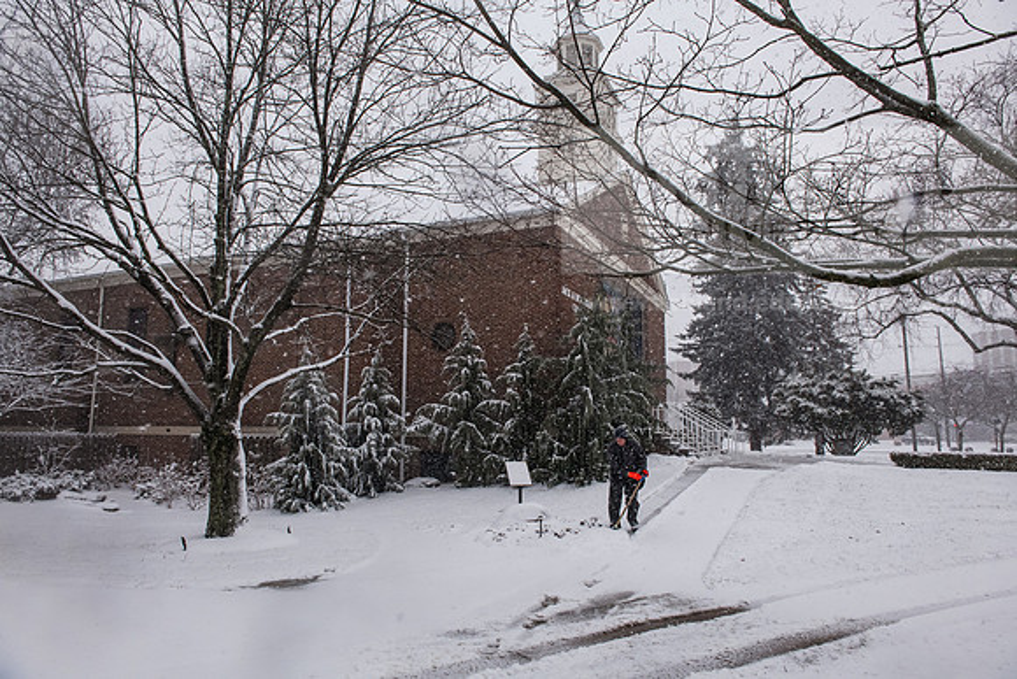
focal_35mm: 24
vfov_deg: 53.2
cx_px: 508
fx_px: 678
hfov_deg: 73.7
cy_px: 340
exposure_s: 1/640
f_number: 7.1
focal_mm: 24
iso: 1000
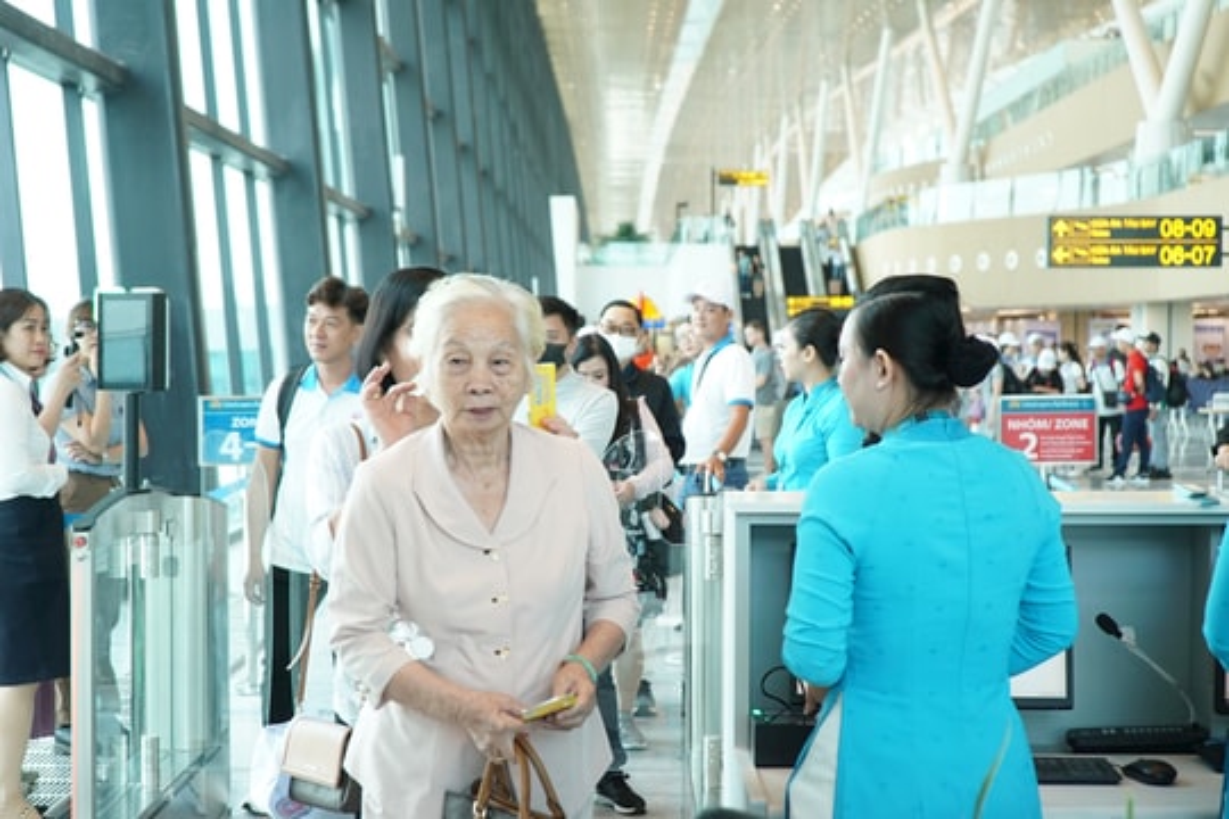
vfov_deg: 23.4
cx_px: 614
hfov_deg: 34.5
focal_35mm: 58
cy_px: 410
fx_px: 1980
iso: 1250
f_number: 5
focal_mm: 58
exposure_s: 1/160
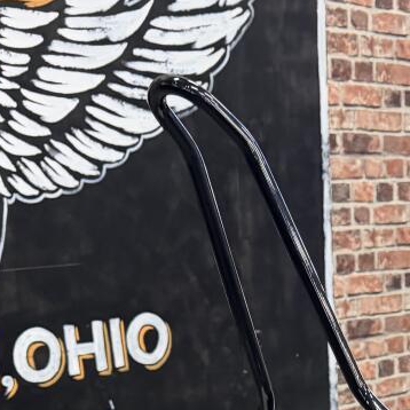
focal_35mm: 89
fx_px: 1193
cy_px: 620
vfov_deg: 17.5
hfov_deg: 18.6
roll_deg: -2.5
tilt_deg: -20.3
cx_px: 468
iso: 200
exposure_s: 1/60
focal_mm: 6.76
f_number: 1.78
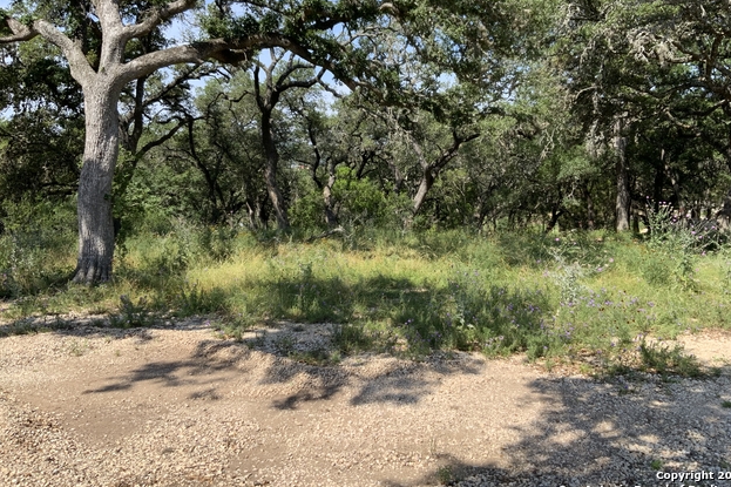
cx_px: 374
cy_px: 215
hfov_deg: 60.3
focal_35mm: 31
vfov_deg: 42.2
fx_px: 629
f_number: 1.8
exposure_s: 1/1015
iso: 16
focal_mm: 3
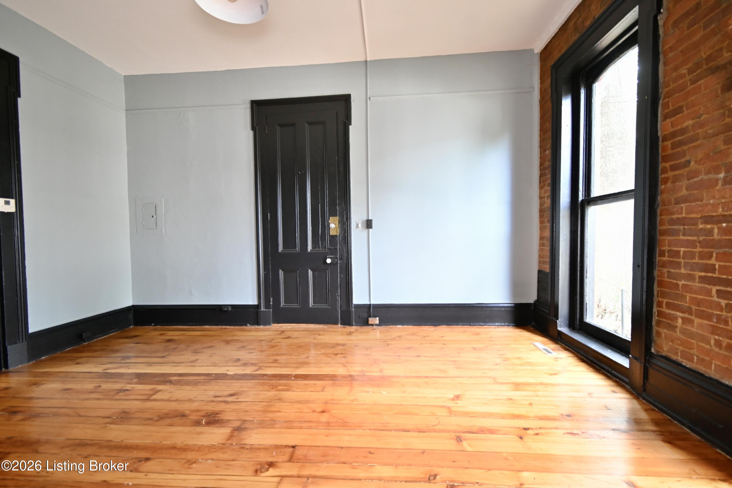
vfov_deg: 77.3
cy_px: 244
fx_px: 305
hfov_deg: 100.4
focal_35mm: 15
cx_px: 366
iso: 900
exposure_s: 1/15
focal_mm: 10
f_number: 5.6
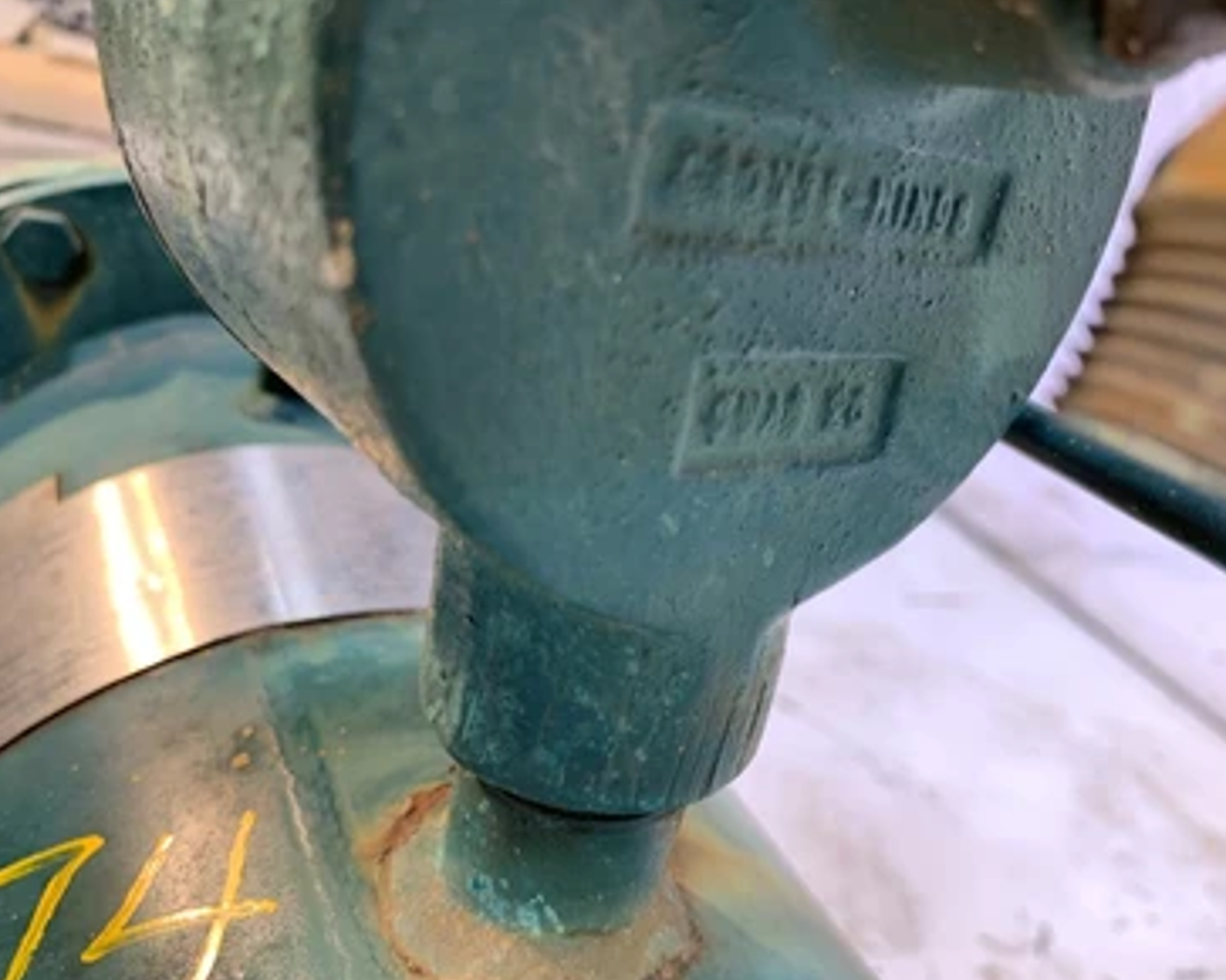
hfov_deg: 62.2
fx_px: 1015
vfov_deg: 51.5
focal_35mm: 28
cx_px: 648
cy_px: 480
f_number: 1.8
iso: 125
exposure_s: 1/60
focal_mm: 4.25
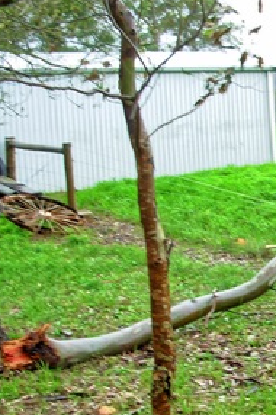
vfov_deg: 24.4
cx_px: 324
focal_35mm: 83
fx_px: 957
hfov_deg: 15.8
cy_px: 276
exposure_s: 1/15
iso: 50
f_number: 2.9
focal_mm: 6.3
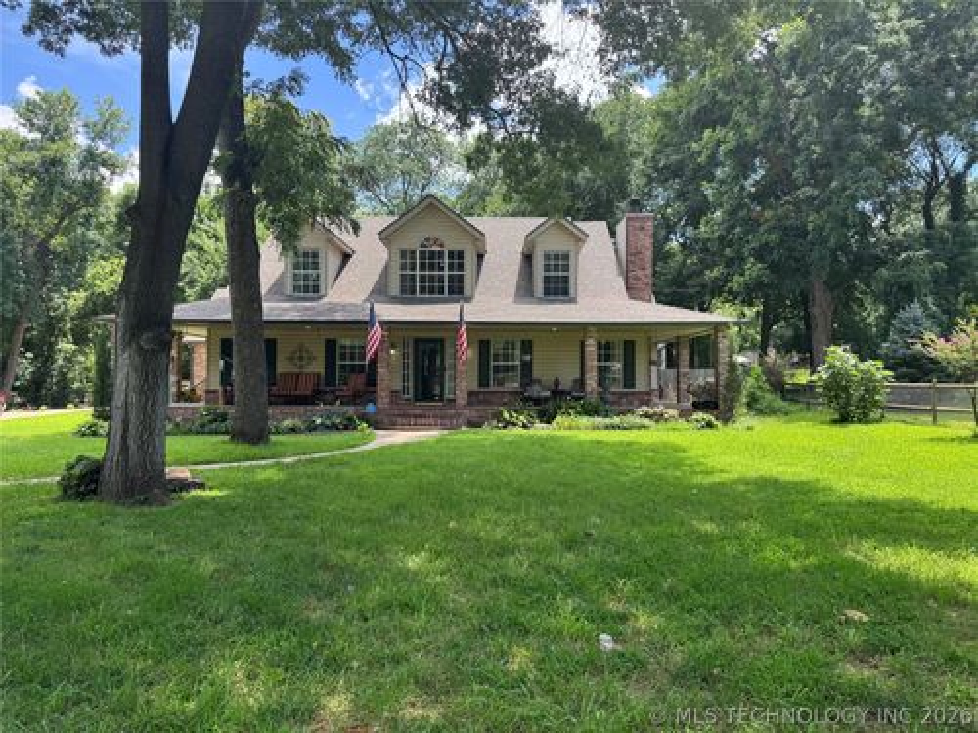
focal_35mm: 24
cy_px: 366
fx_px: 678
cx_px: 489
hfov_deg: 71.6
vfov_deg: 56.8
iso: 80
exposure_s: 1/747
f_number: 1.78
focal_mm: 6.76
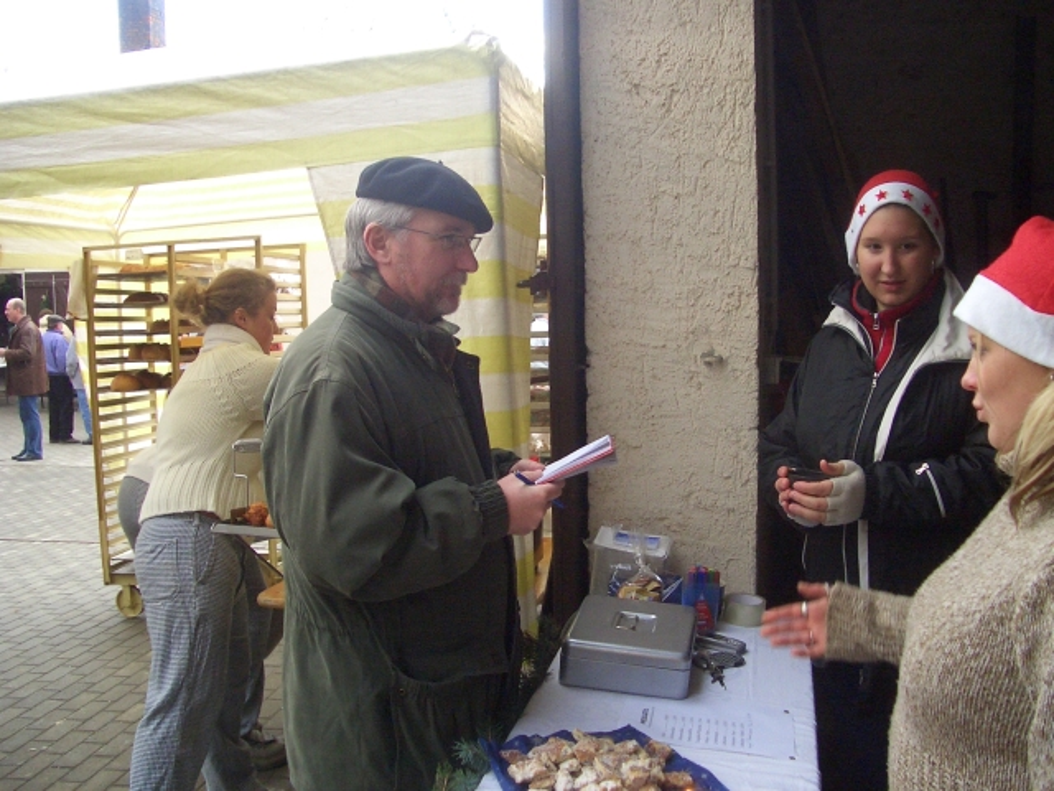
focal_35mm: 35
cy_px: 396
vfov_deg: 40.7
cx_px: 527
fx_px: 1066
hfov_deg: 52.6
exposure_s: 1/160
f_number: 2.6
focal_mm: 5.8
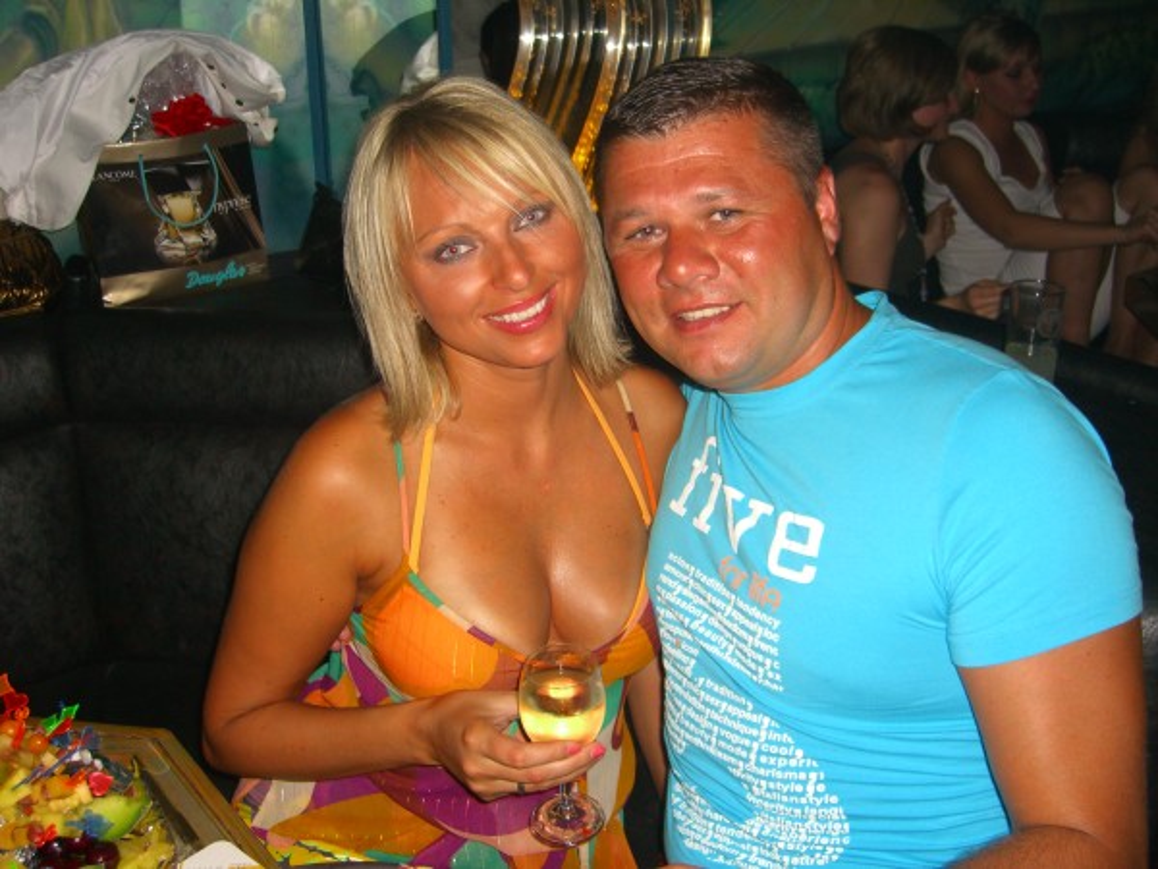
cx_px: 579
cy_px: 434
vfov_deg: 37.7
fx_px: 1271
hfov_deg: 49.0
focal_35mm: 38
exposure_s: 1/60
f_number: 2.8
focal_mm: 7.9
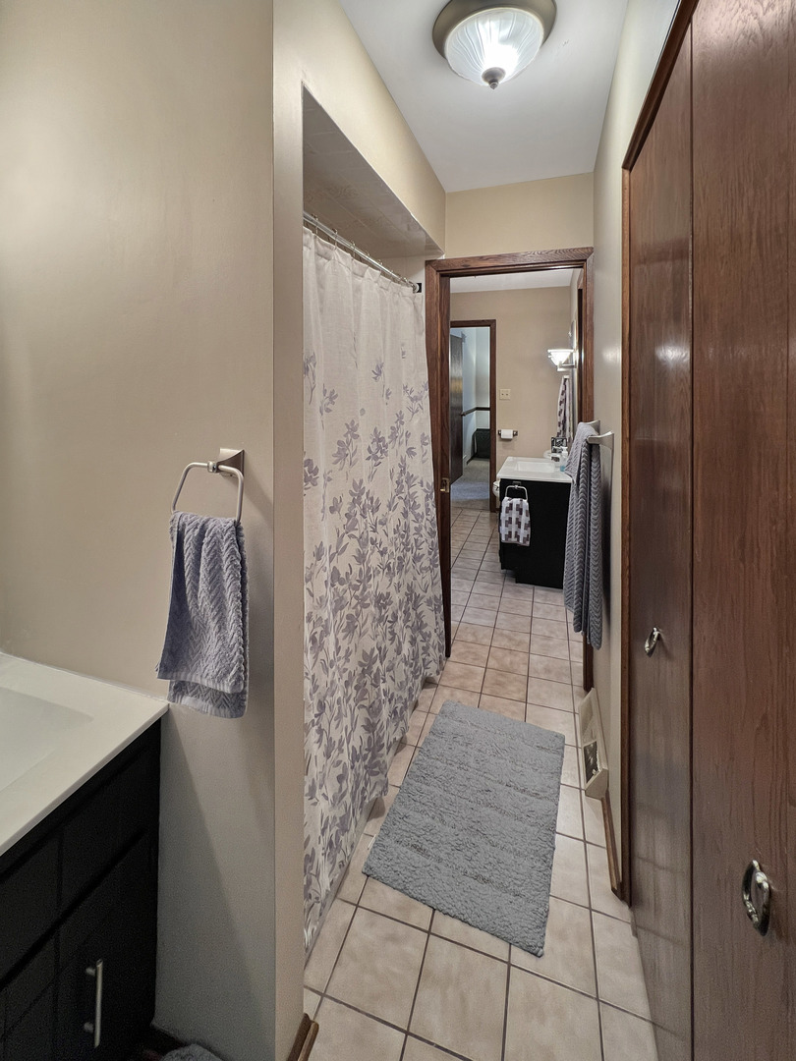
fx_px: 399
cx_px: 398
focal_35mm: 13
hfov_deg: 89.9
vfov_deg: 106.2
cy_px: 530
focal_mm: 1.57
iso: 250
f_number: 1.8
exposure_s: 1/20
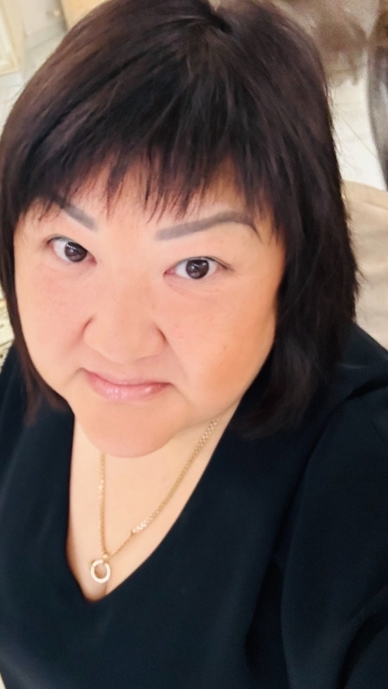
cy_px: 347
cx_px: 135
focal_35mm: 33
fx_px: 603
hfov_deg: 35.4
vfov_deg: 59.5
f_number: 1.9
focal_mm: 2.69
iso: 250
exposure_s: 1/33
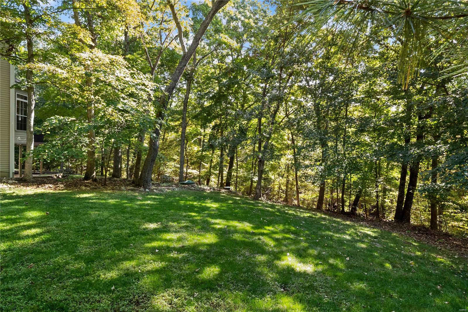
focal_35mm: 18
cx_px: 234
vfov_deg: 67.4
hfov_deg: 90.0
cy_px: 156
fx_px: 234
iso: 400
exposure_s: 1/40
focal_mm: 9
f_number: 8
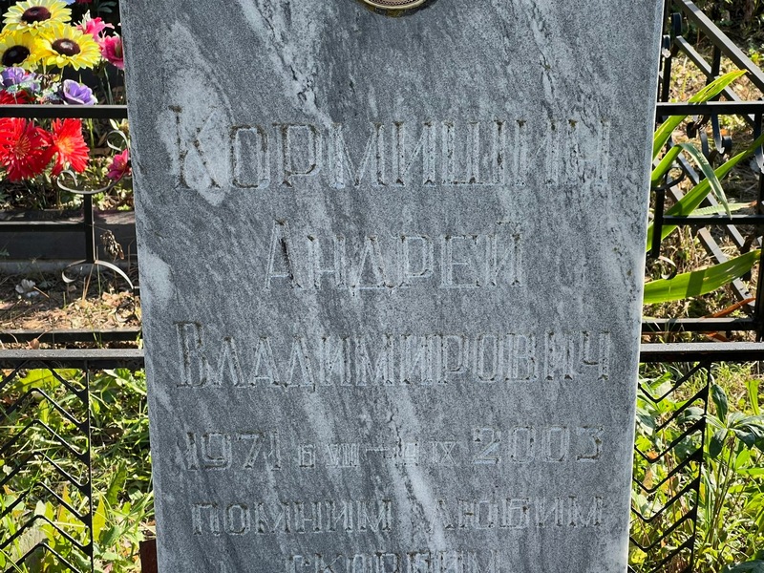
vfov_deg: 19.1
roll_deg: -0.3
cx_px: 382
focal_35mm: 77
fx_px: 1699
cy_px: 286
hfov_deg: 25.3
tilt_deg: -22.6
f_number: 2.8
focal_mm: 9
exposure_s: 1/183
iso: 32
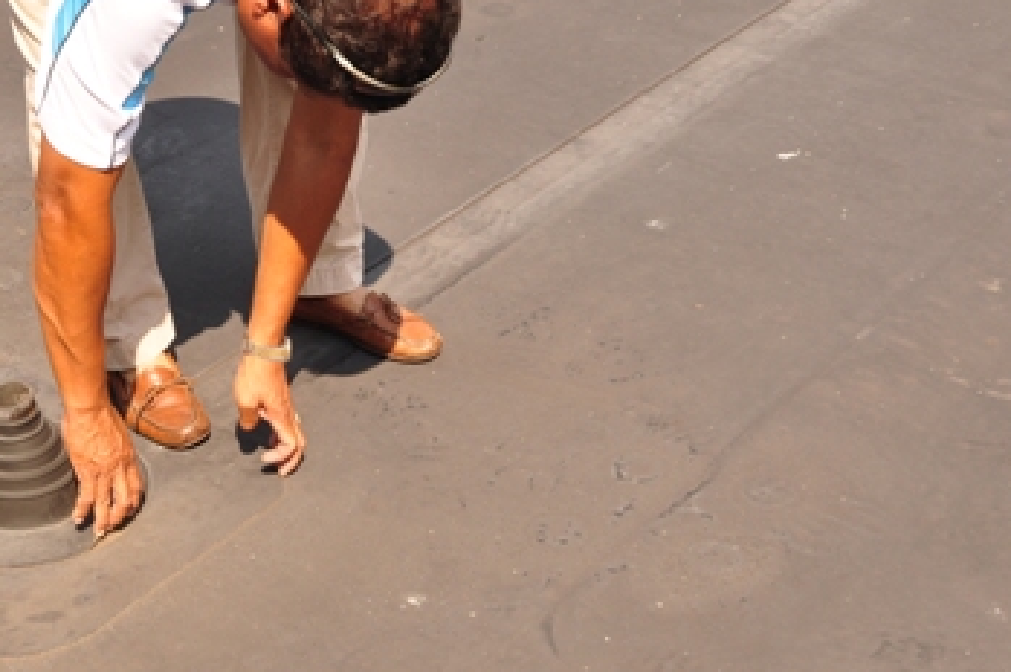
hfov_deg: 29.7
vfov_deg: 20.5
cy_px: 450
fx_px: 1852
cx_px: 174
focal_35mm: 66
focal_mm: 24
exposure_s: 1/250
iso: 200
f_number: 9
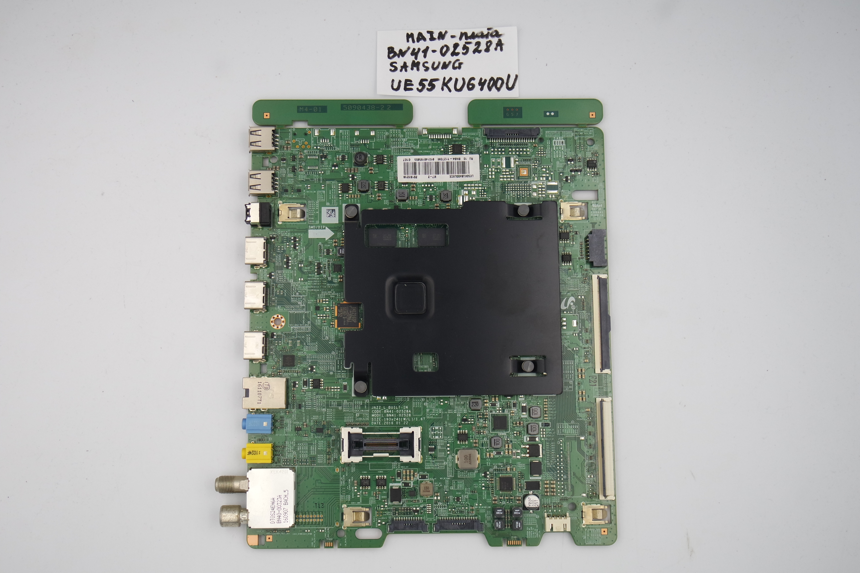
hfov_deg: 43.6
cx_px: 430
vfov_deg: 29.9
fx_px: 1075
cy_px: 286
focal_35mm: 45
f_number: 5
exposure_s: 1/125
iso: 160
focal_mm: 17
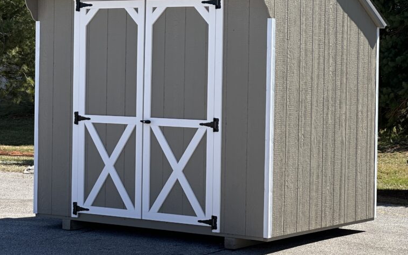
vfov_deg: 11.9
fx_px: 1223
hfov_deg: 18.9
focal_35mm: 110
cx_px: 202
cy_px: 93
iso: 32
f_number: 2.8
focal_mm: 9
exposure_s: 1/459
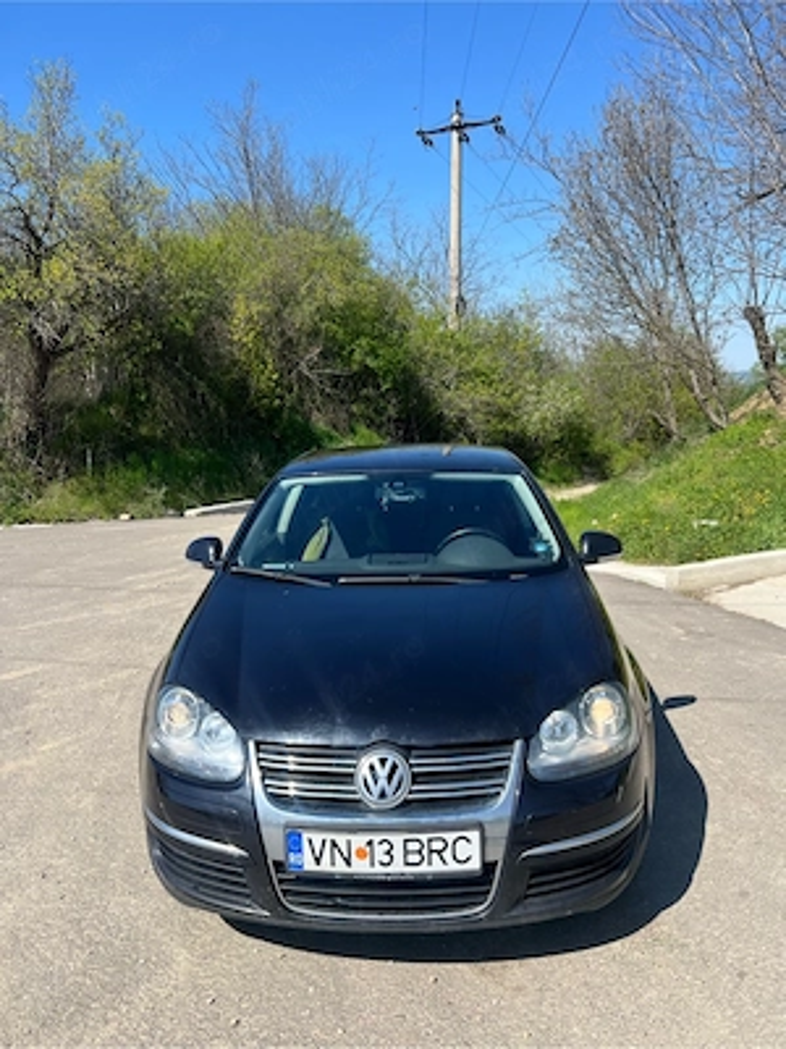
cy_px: 524
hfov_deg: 53.1
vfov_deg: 67.3
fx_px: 787
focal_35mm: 26
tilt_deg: -10.4
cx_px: 393
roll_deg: +1.4
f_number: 1.5
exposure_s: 1/2513
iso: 50
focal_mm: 5.7
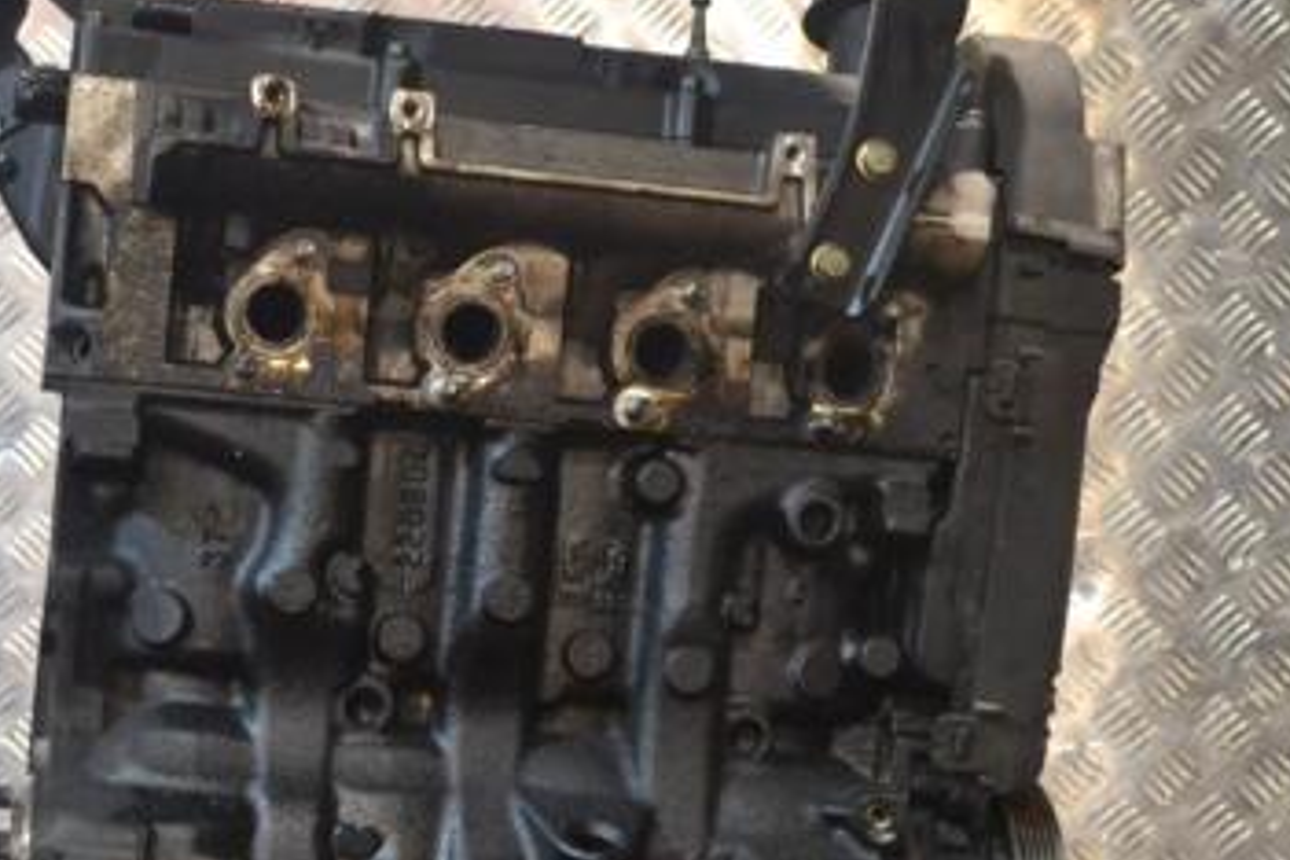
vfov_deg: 16.6
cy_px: 658
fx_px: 2938
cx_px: 441
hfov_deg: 24.7
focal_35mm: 82
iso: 3200
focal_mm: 32
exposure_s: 1/60
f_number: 4.8
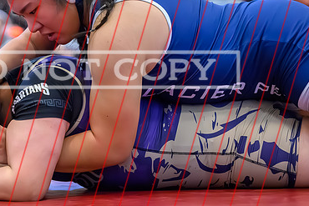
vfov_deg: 7.4
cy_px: 110
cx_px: 52
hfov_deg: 11.0
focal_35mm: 186
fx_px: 1597
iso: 10000
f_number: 2.8
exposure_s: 1/640
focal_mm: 93
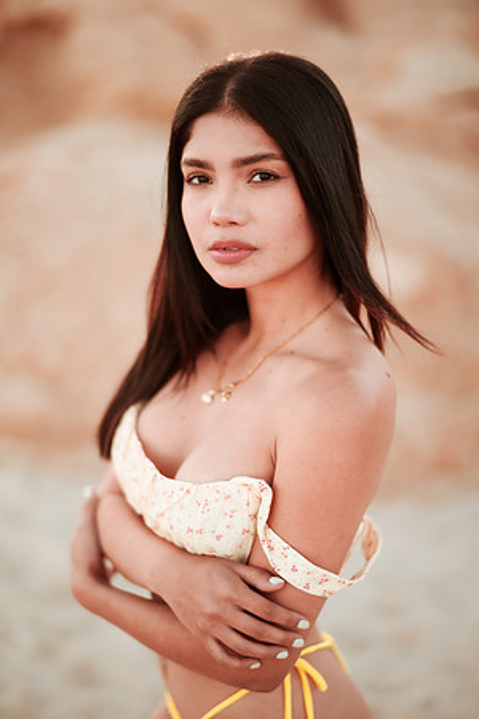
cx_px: 240
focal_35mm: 58
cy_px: 360
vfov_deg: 34.5
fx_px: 1157
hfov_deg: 23.4
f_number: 1.4
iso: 100
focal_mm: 58
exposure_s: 1/800
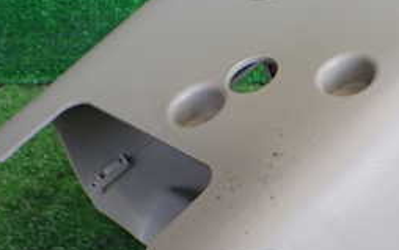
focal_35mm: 75
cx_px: 327
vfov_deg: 17.3
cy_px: 173
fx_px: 816
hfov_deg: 26.9
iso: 400
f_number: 2.3
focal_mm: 5.4
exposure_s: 1/125
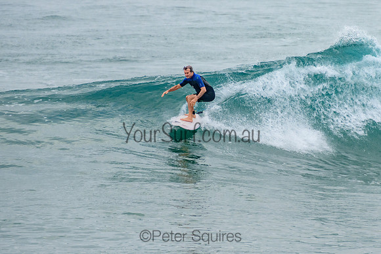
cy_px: 104
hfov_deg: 3.8
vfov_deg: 2.5
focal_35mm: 549
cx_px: 262
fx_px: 5816
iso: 500
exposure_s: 1/1250
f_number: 5.6
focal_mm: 400
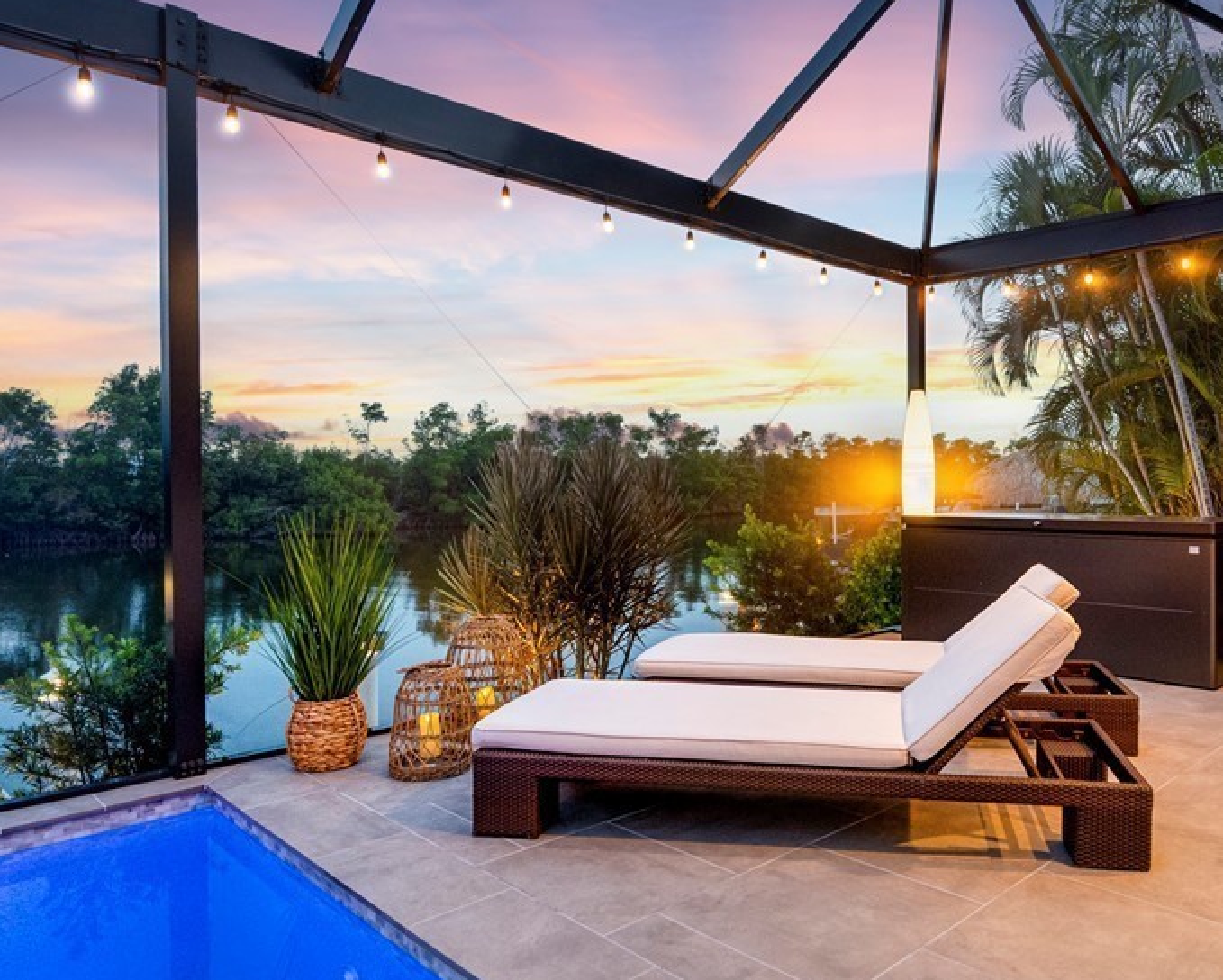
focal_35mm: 24
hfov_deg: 69.4
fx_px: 869
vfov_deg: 58.8
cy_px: 492
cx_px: 747
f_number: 4
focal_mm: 16
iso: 140
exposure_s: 1/15
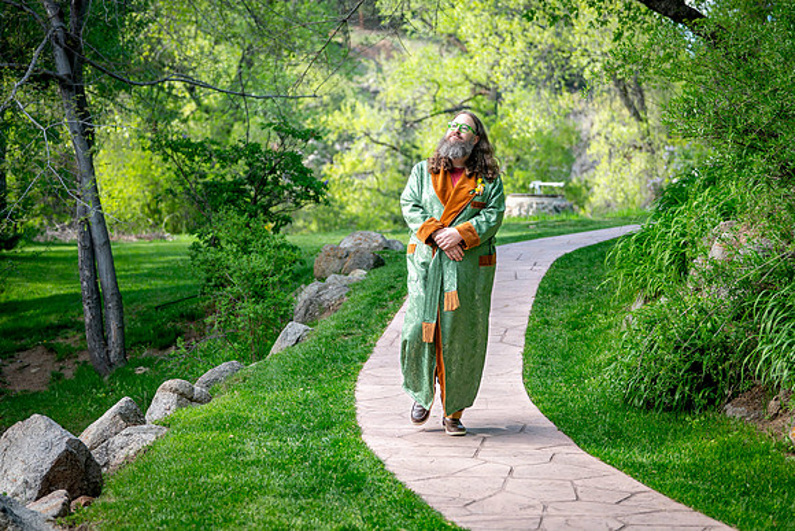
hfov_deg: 27.1
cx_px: 390
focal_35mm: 75
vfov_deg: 18.3
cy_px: 258
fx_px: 1650
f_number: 3.2
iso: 400
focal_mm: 70
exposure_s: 1/400
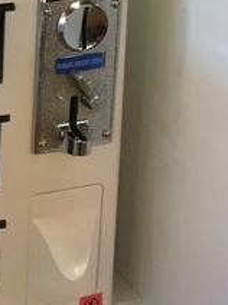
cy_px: -77
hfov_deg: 12.3
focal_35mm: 110
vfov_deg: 17.0
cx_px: -186
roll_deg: +1.5
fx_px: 967
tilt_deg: -16.7
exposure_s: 1/20
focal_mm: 4.15
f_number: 2.2
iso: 200
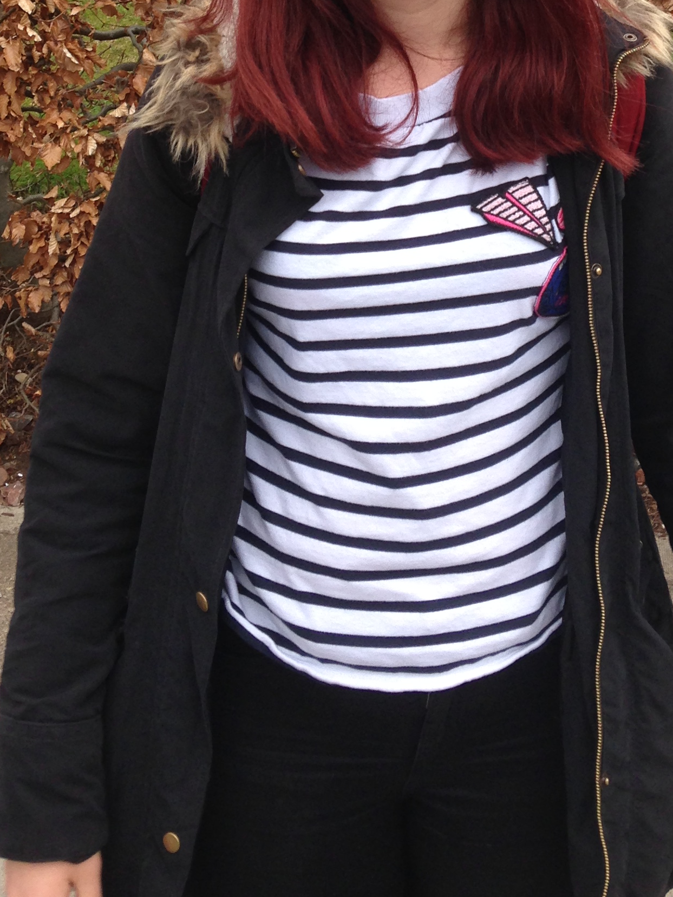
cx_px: 400
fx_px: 1685
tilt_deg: -12.8
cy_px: 50
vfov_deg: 28.4
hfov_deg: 22.6
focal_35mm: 65
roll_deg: +0.1
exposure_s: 1/120
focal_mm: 4.12
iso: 50
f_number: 2.4
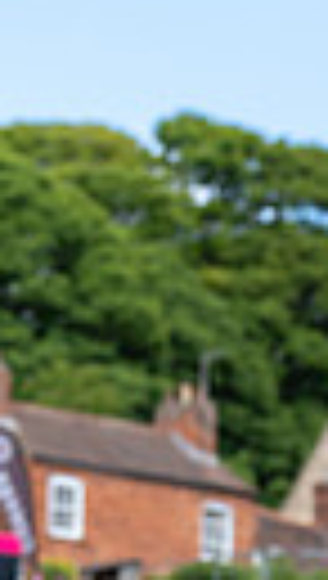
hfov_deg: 3.8
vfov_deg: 6.6
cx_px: -234
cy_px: 922
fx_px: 4941
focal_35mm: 321
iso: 640
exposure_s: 1/1000
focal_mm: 88
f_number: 5.6
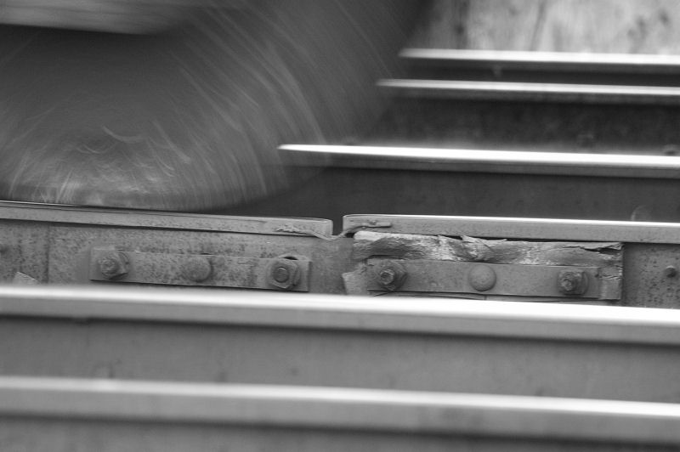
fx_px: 8493
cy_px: 226
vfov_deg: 3.0
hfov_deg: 4.6
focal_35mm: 450
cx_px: 340
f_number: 5.6
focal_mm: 300
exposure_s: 1/20
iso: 400
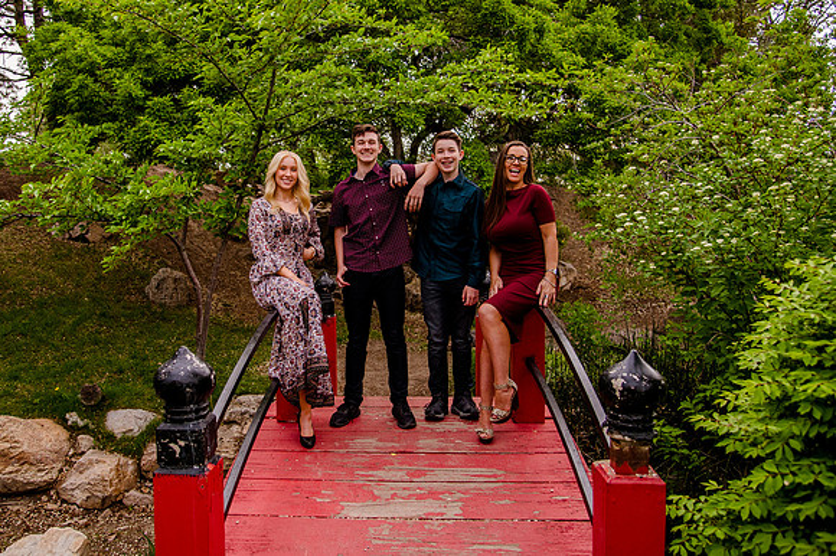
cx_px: 349
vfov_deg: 41.3
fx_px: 735
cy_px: 233
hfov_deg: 58.9
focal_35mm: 32
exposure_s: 1/125
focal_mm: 27
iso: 1000
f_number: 4
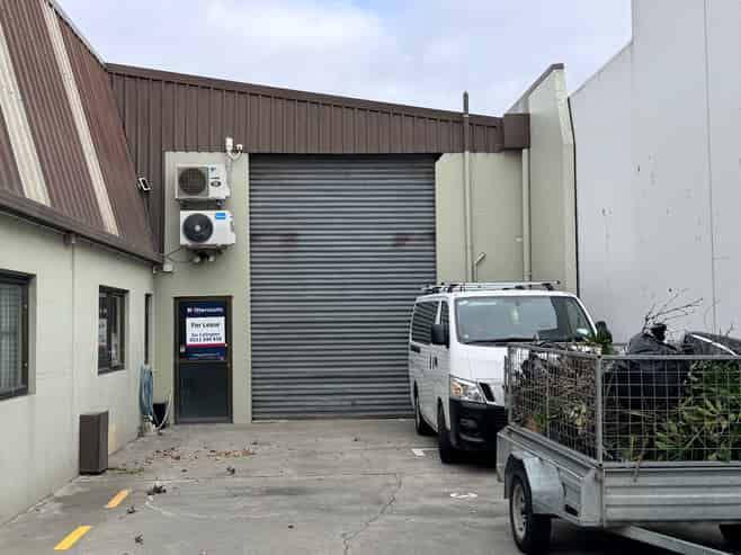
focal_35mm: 24
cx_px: 370
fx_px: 514
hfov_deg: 71.6
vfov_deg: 56.8
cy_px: 278
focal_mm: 6.76
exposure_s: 1/1770
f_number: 1.78
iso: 80
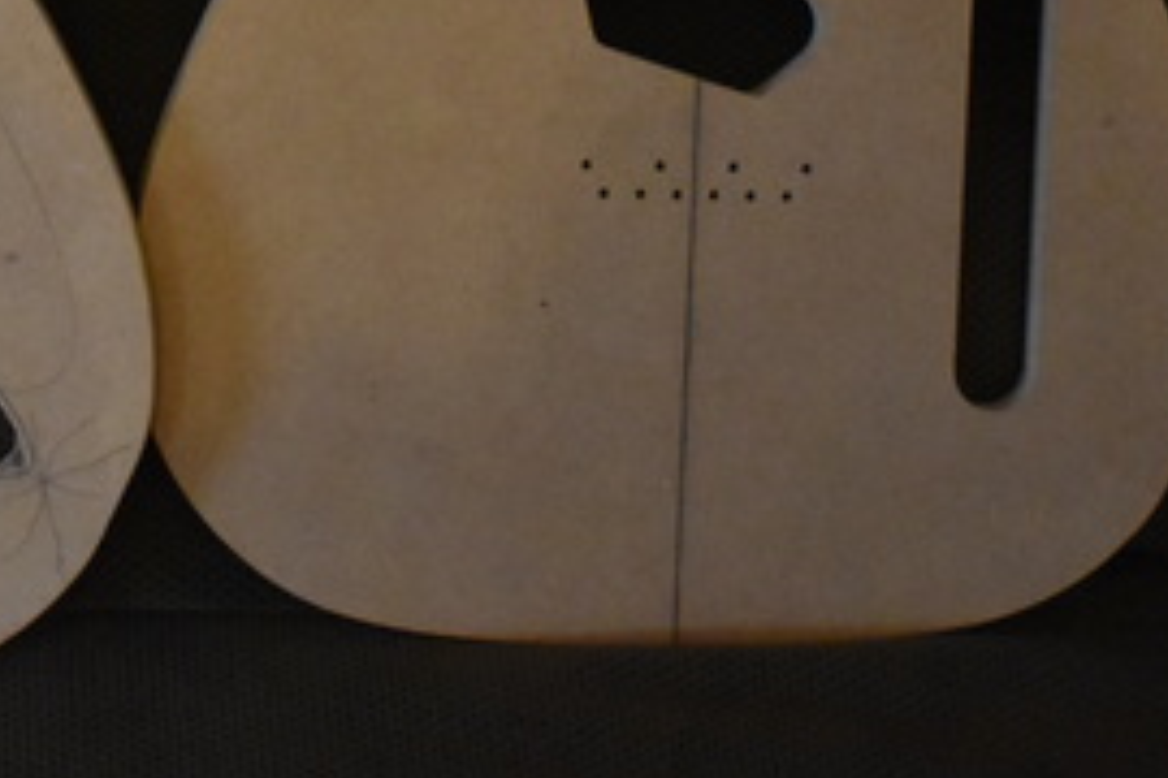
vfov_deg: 10.6
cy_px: -112
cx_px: 229
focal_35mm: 128
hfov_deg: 15.9
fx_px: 4153
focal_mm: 32
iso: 4500
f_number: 4.5
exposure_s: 1/50
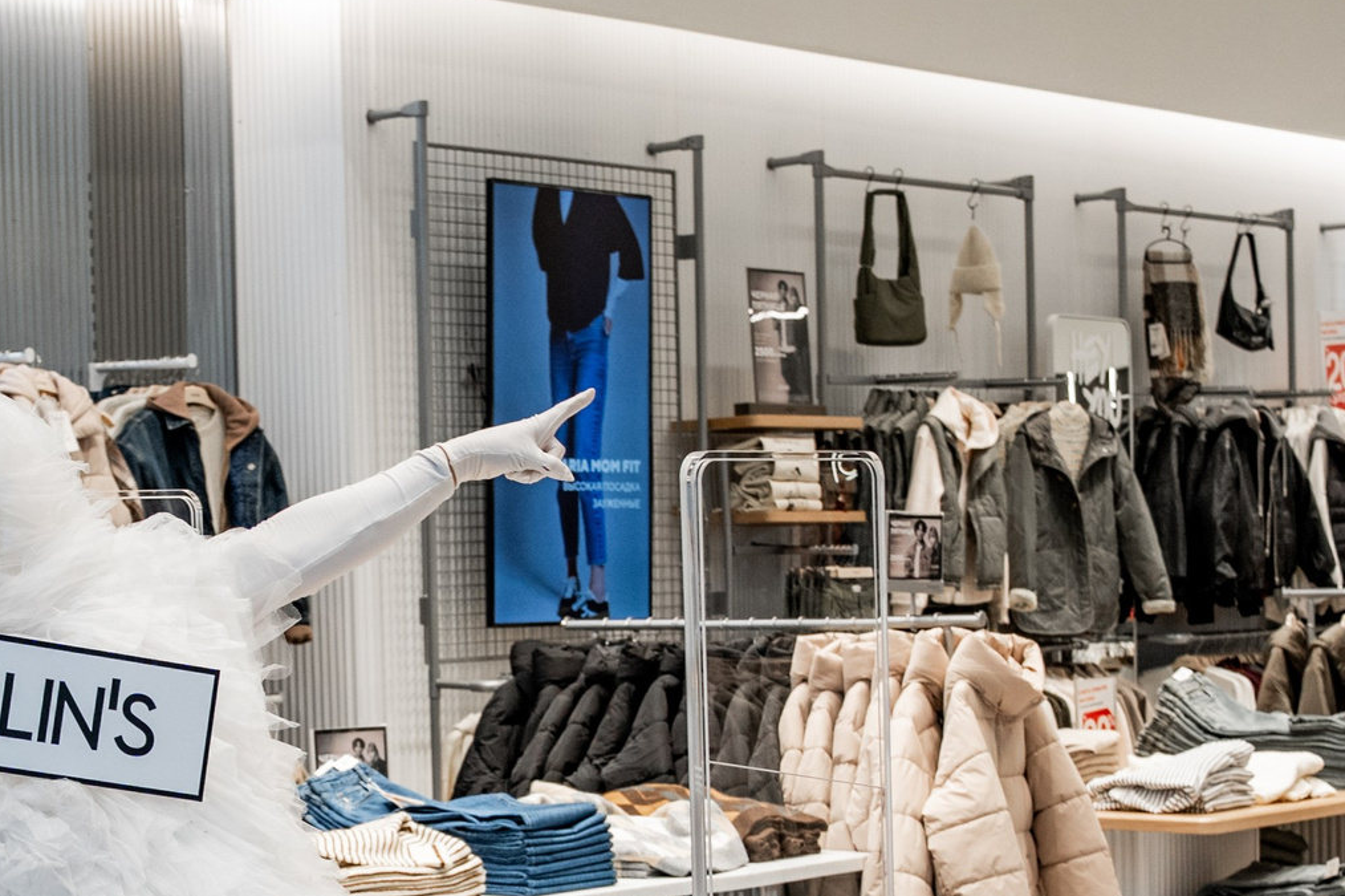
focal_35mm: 86
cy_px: 784
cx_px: 323
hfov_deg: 23.4
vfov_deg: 15.7
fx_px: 3211
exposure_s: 1/250
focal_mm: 28
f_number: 4
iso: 800
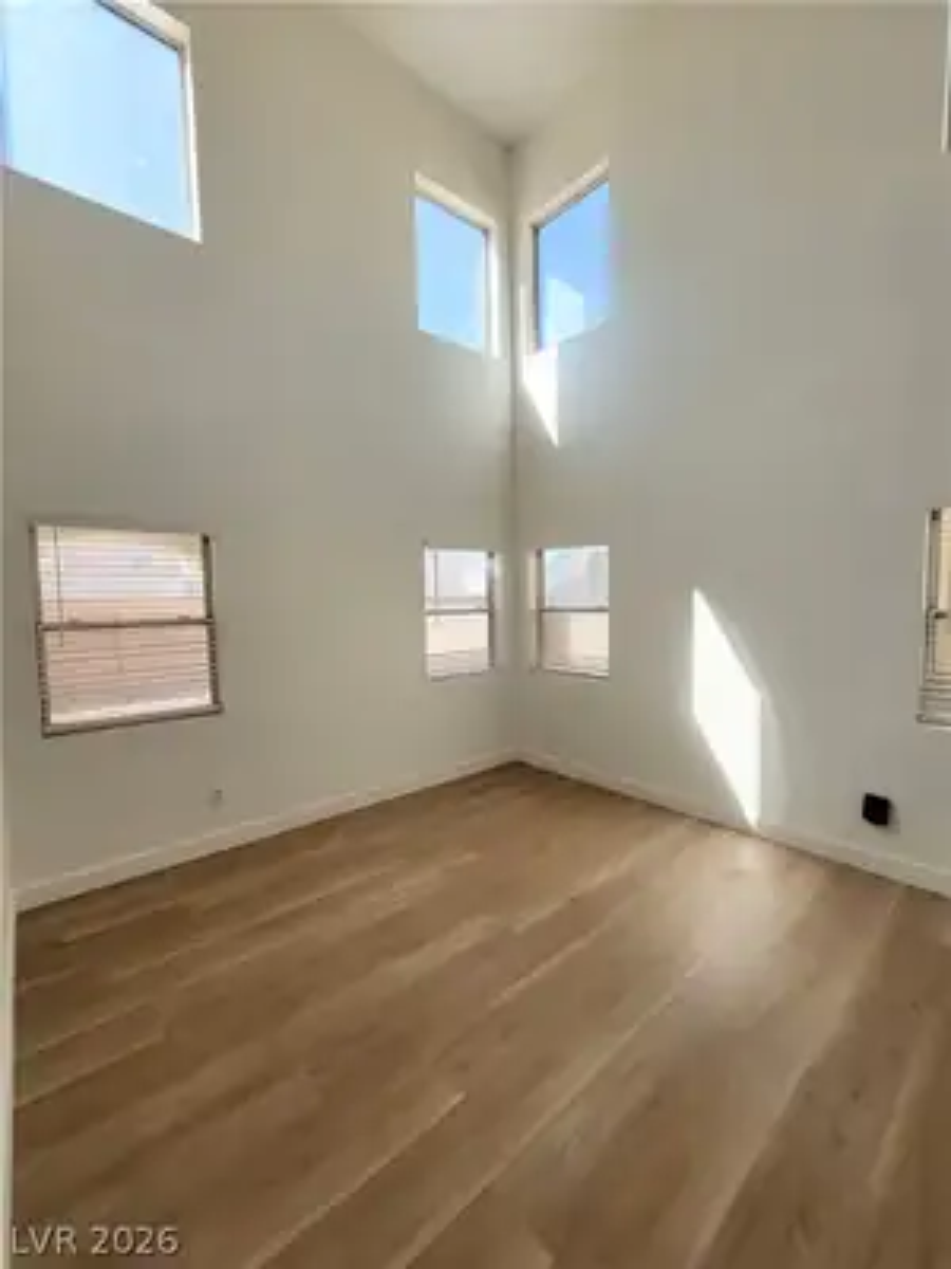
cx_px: 476
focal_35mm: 13
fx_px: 476
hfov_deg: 89.9
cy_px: 634
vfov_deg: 106.2
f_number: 2.2
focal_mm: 2.2
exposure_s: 1/320
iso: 50
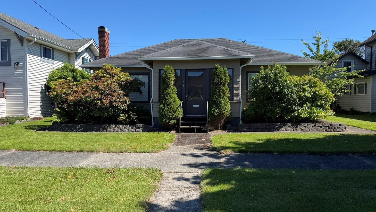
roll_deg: +1.1
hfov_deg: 69.8
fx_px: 269
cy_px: 107
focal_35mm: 27
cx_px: 185
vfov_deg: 42.9
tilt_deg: -0.6
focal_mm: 6.76
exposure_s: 1/2370
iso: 80
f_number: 1.78
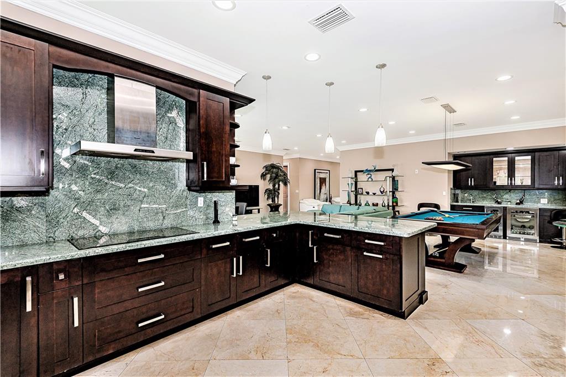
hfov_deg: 96.8
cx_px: 283
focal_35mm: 16
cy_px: 188
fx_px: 251
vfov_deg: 73.7
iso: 400
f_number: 8
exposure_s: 1/80
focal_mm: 16
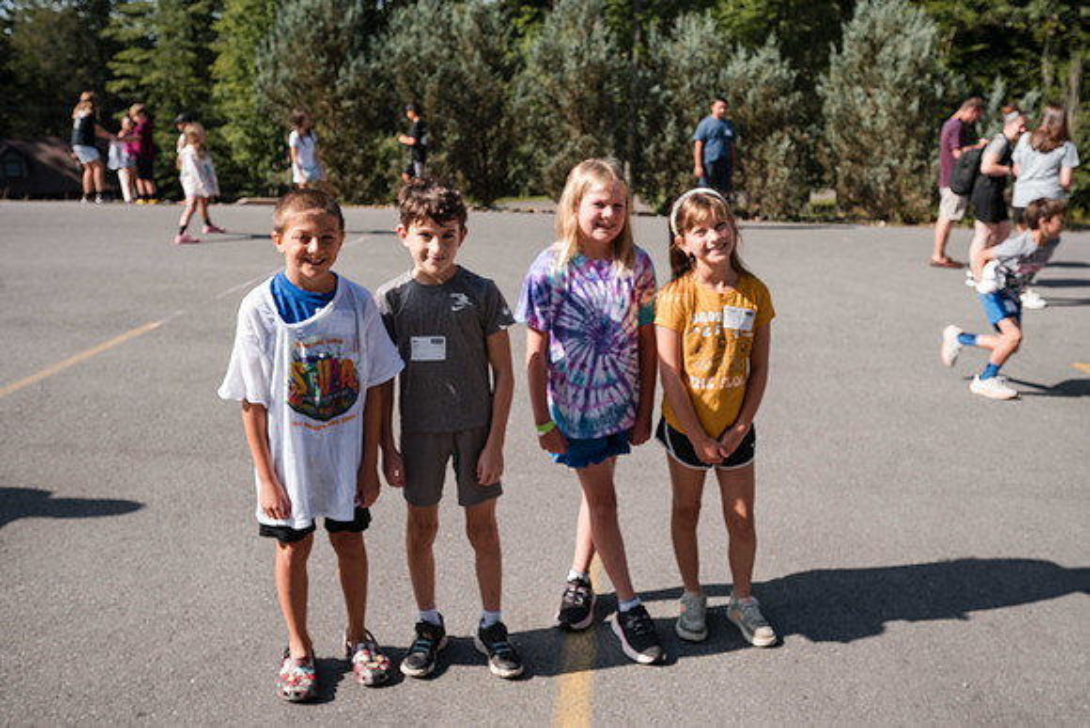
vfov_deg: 41.0
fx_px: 972
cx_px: 544
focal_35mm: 32
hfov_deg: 58.6
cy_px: 356
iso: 100
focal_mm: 30
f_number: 6.3
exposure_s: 1/320
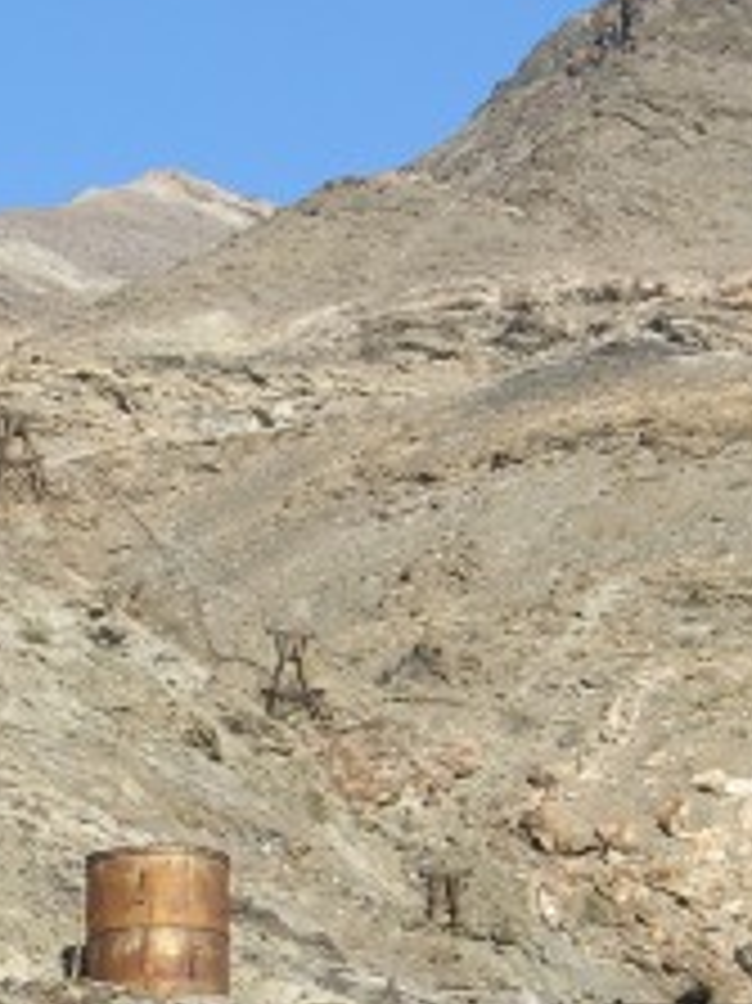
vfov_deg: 7.0
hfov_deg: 5.3
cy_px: 1009
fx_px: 8176
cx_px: 72
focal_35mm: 282
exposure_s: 1/317
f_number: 4.9
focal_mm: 21
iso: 50
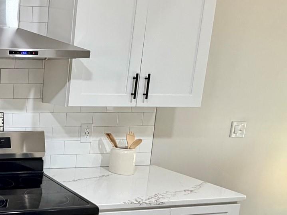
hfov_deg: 35.1
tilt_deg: -9.6
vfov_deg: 35.9
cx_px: -71
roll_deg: -0.4
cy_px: 125
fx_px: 332
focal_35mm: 40
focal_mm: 2.22
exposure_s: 1/60
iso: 200
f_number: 2.2
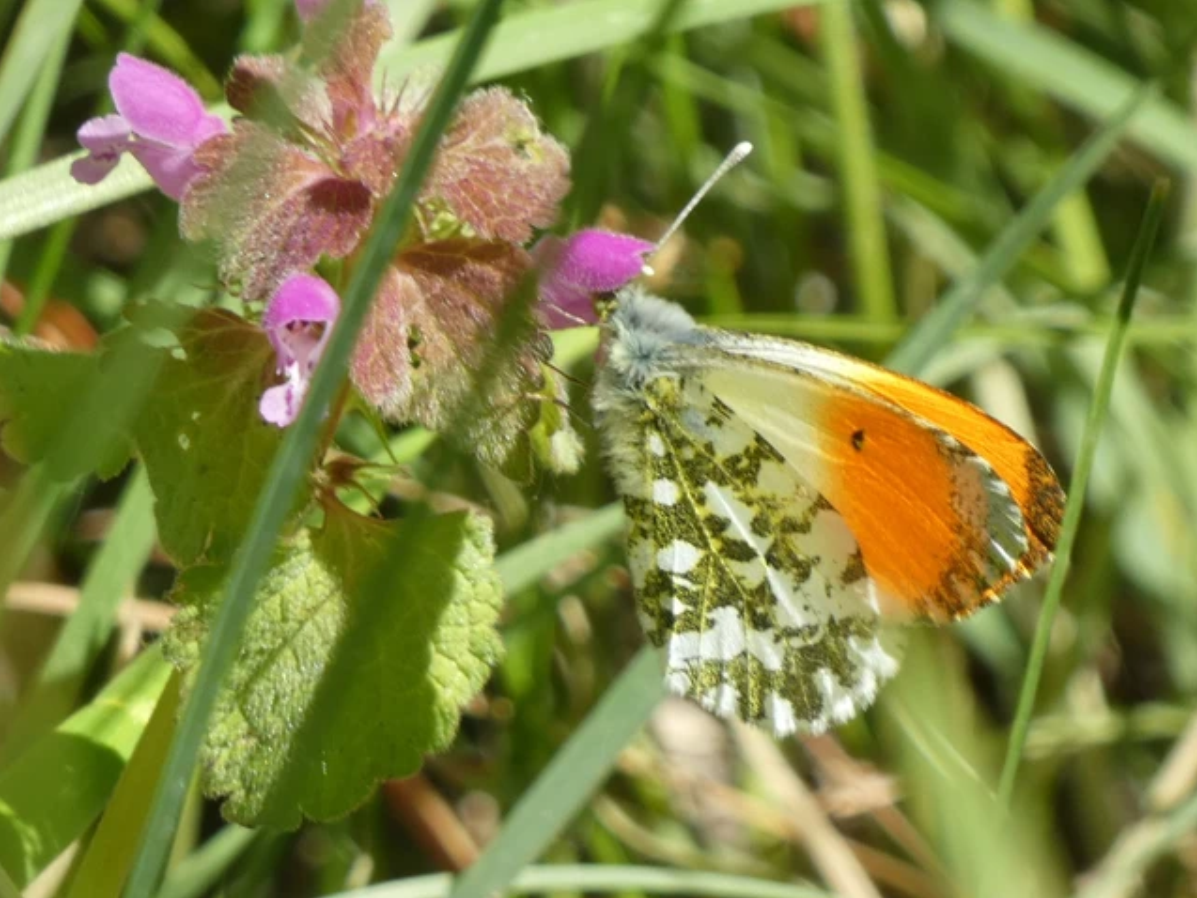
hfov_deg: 4.9
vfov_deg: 3.7
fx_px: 13904
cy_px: 449
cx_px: 599
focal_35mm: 402
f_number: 5.6
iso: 80
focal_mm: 71.7
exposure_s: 1/80
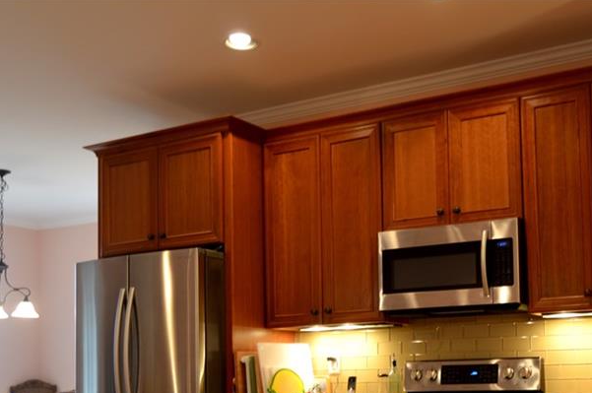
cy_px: 332
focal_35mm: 46
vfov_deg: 28.3
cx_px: 393
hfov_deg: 42.2
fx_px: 755
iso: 100
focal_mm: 18
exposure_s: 1/8
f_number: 3.5
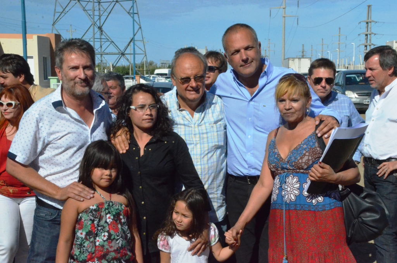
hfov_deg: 28.1
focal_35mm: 72
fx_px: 792
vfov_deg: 18.8
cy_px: 132
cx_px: 198
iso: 5000
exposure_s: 1/2000
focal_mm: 48
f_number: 22
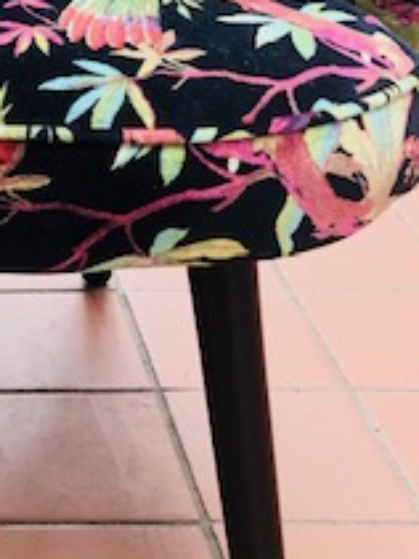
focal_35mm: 85
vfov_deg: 21.7
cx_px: -164
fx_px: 1373
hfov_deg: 16.2
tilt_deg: -16.2
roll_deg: +1.0
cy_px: -72
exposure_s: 1/50
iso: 80
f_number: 1.8
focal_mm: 3.99
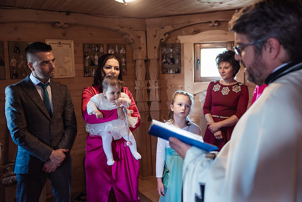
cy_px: 101
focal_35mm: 35
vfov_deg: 37.9
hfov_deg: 54.4
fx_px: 294
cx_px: 151
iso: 2000
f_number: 2.8
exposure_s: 1/100
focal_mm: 35
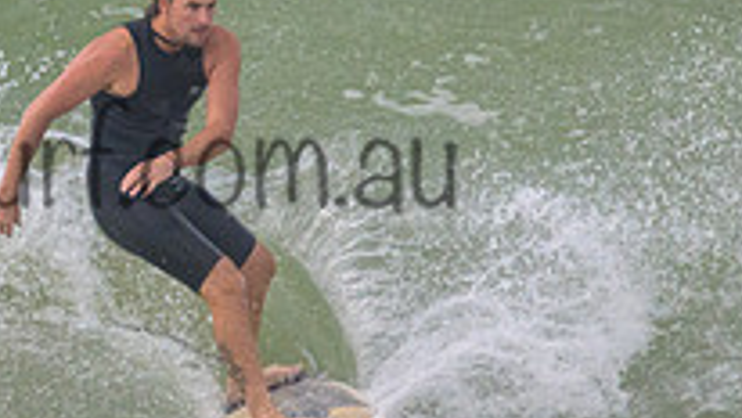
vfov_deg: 0.5
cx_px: 76
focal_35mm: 2356
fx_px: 46366
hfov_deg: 0.9
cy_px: 124
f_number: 11
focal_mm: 800
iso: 2500
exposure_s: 1/2000
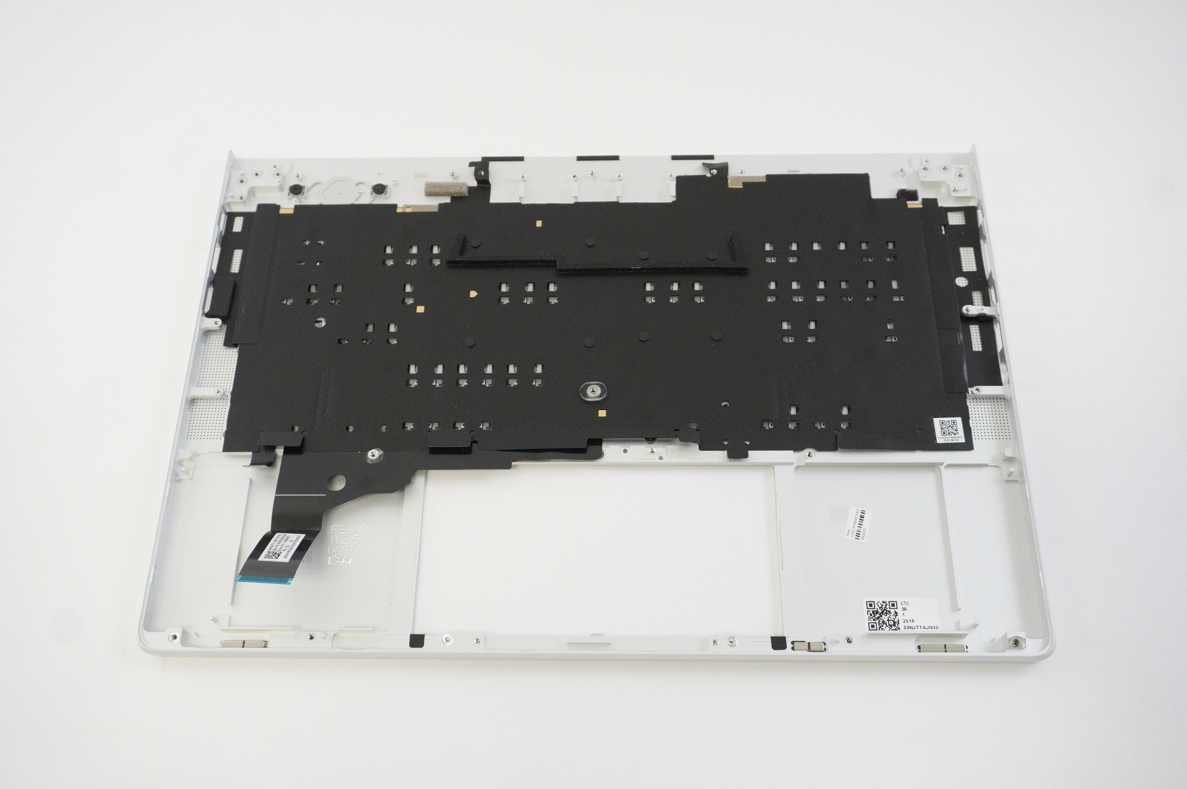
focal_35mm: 36
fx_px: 1186
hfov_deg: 53.2
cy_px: 394
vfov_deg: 36.8
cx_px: 594
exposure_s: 1/200
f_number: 5.6
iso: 3200
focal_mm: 24
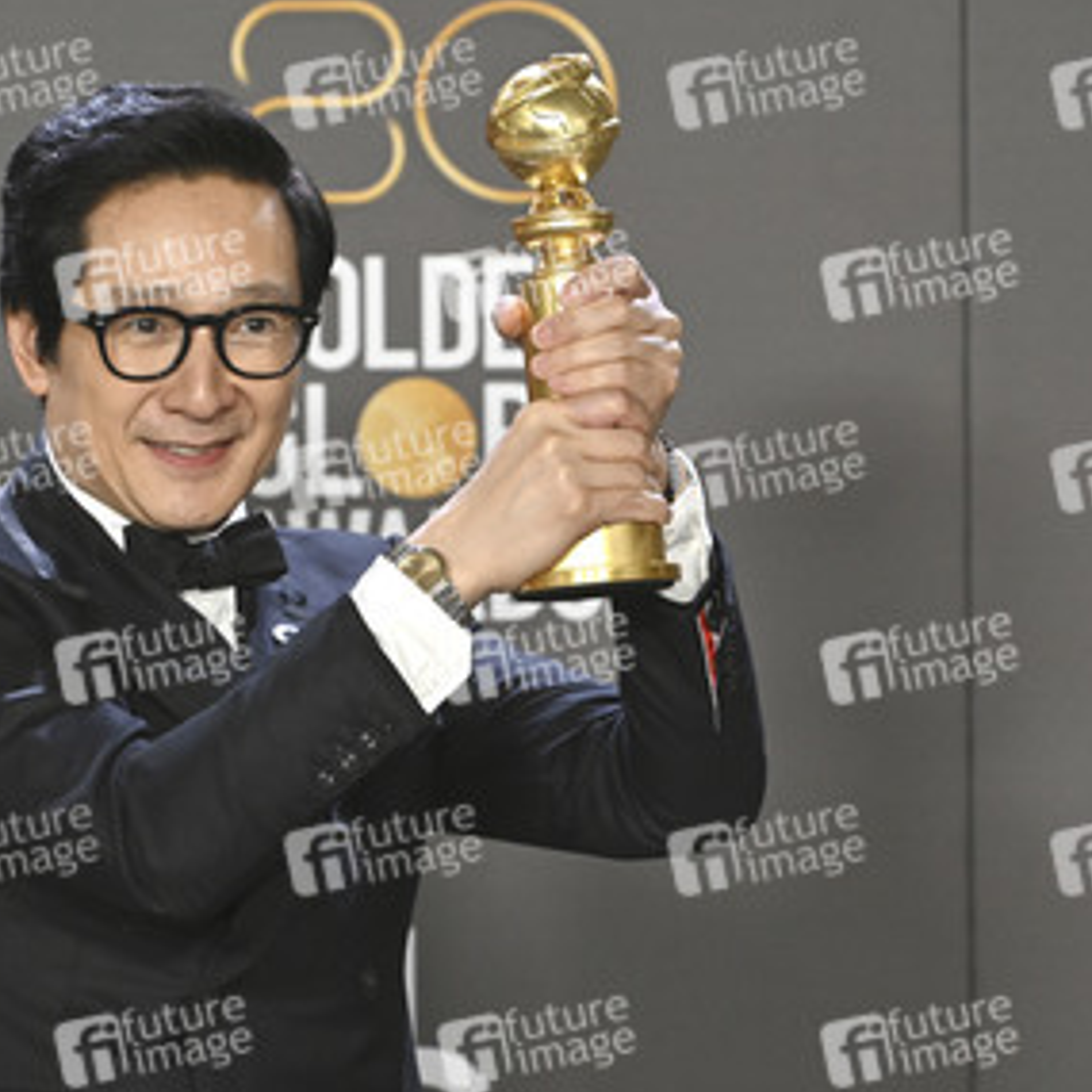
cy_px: 563
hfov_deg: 7.0
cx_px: 435
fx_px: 8887
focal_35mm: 249
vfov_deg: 7.0
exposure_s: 1/320
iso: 5000
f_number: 7.1
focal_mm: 185
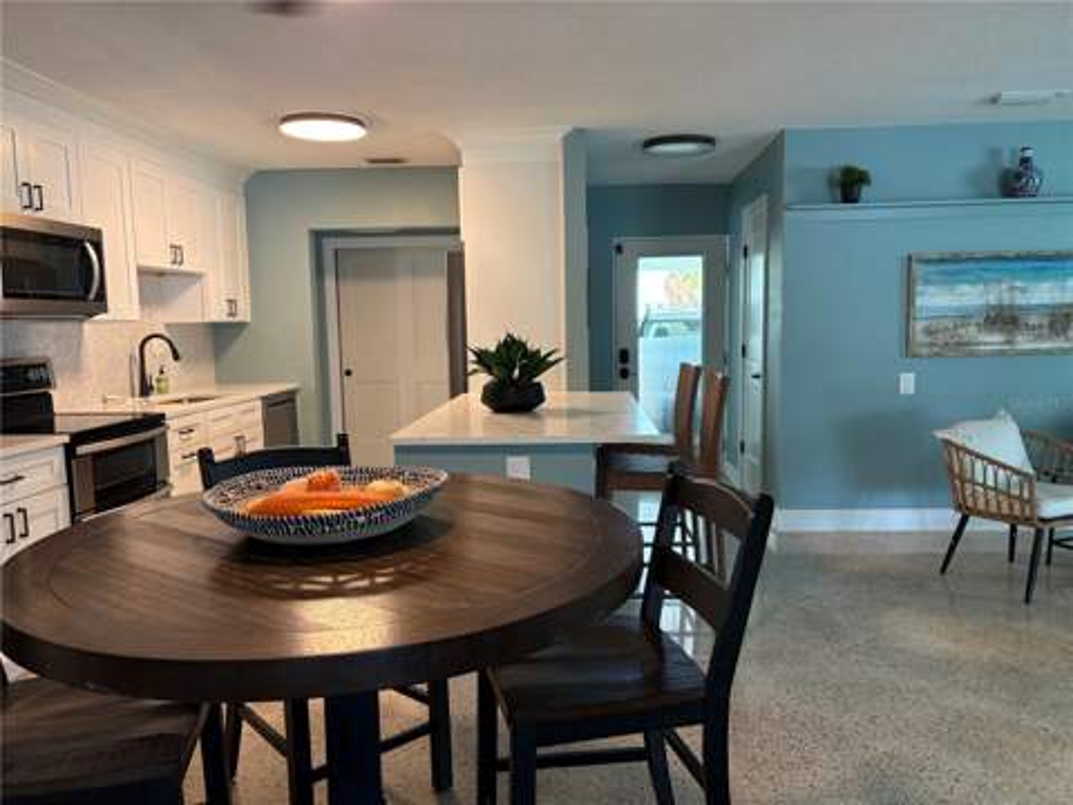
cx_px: 536
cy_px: 402
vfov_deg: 53.1
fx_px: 806
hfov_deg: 67.3
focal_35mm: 26
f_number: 1.6
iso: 125
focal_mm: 5.96
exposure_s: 1/60
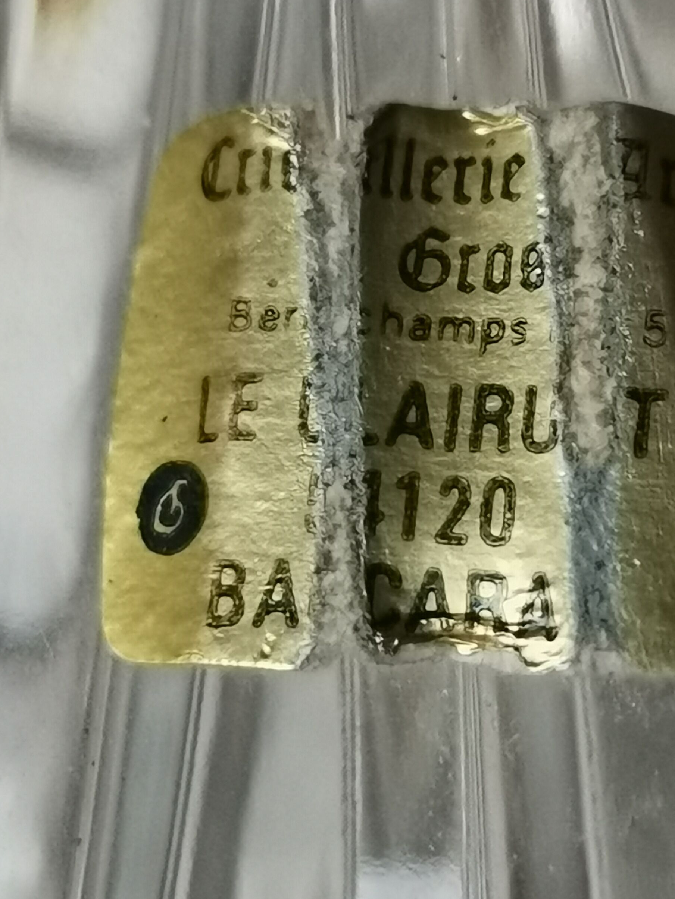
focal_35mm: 124
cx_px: 490
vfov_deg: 15.9
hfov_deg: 11.9
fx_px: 3224
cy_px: 421
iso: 320
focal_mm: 5.58
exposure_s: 1/38.7
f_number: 1.8
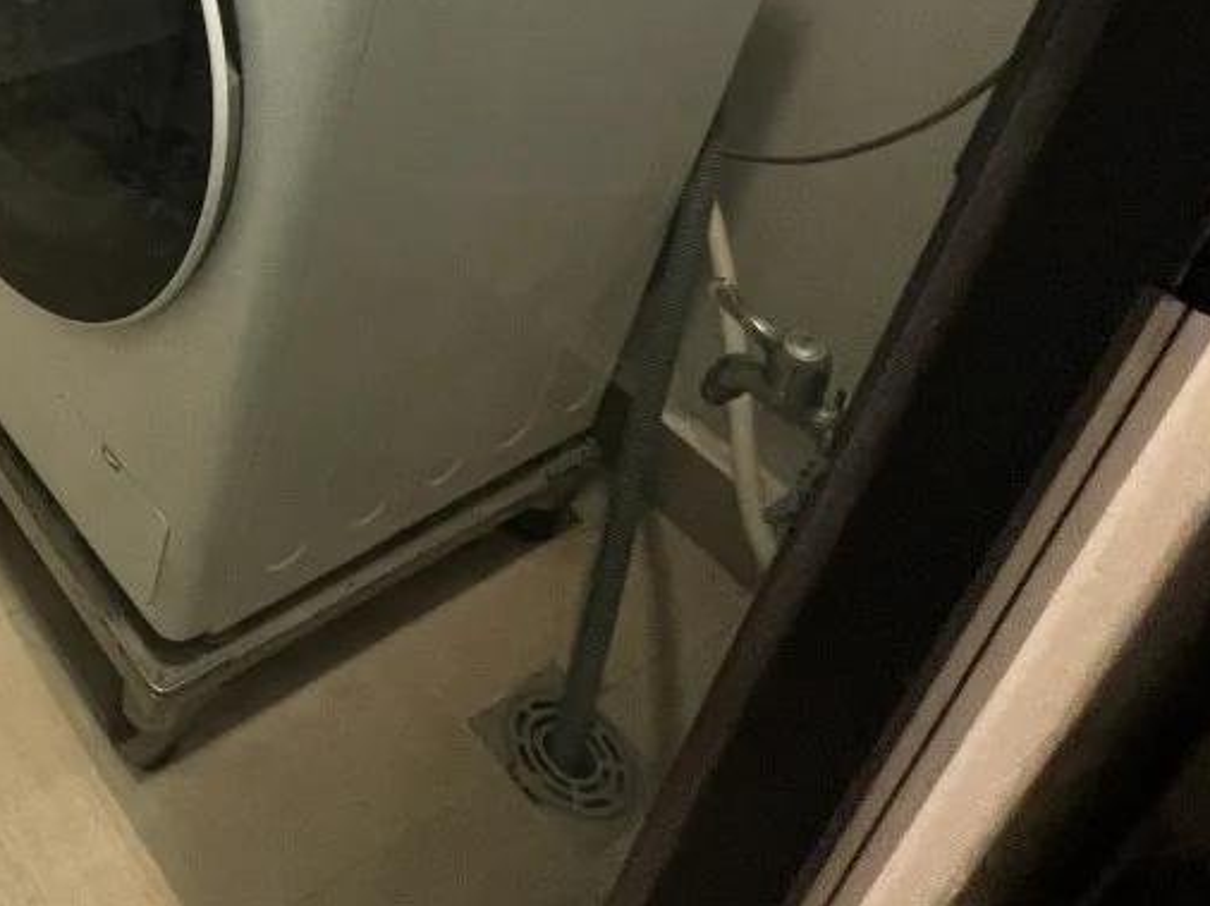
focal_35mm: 36
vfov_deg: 32.9
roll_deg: -7.3
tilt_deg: -24.5
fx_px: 1258
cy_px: -170
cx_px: -55
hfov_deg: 42.7
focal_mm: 1.57
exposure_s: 1/50
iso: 250
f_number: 1.8
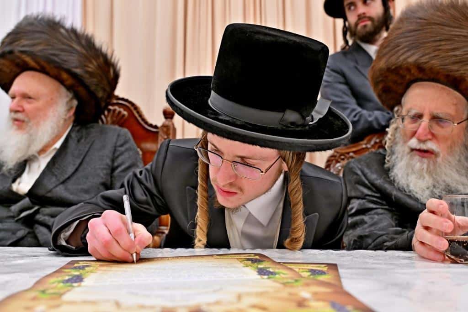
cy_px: 156
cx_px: 234
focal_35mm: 32
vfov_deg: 41.1
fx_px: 416
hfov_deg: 58.7
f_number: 4
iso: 500
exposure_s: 1/200
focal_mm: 32
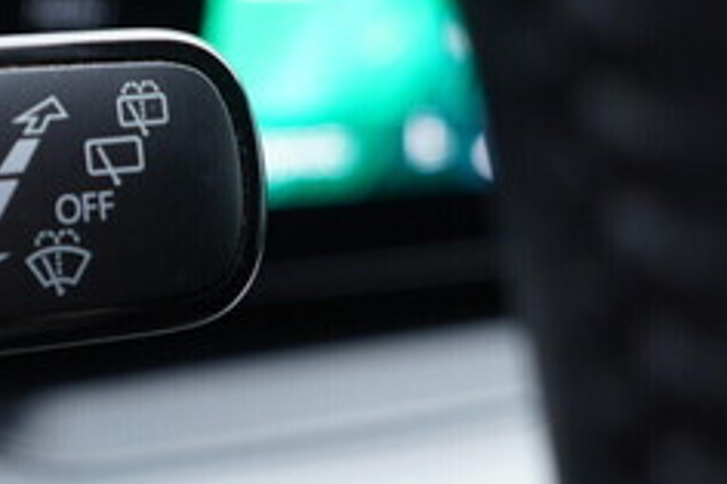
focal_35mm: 84
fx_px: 1695
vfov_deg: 16.2
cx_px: -117
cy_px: 150
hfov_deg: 22.5
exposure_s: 1/40
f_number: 2.8
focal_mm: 24
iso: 250
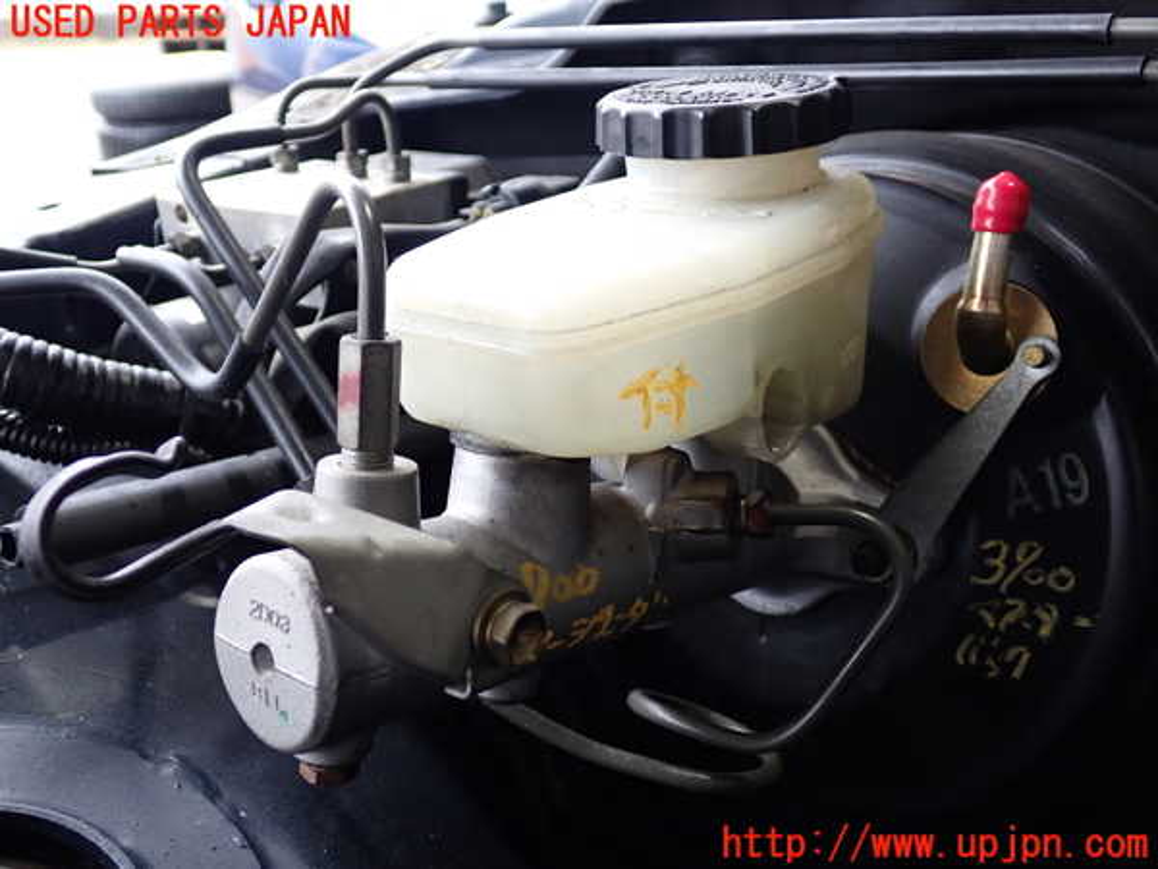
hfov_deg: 51.4
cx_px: 579
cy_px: 434
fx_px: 1204
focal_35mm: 36
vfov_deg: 39.7
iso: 200
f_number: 2.5
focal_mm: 6.37
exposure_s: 1/40
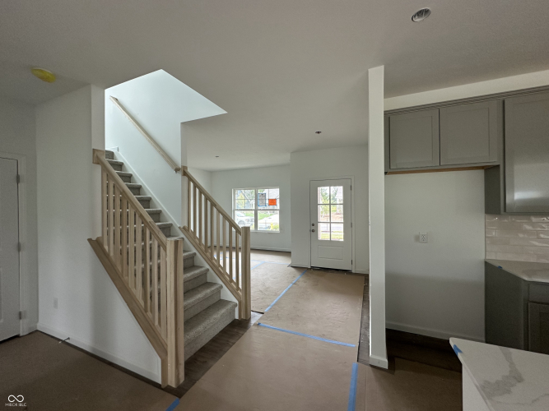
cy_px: 206
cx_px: 274
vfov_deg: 85.7
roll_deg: +0.1
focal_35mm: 14
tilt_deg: -0.6
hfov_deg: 102.1
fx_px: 222
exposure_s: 1/99
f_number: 2.2
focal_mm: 2.22
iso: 125
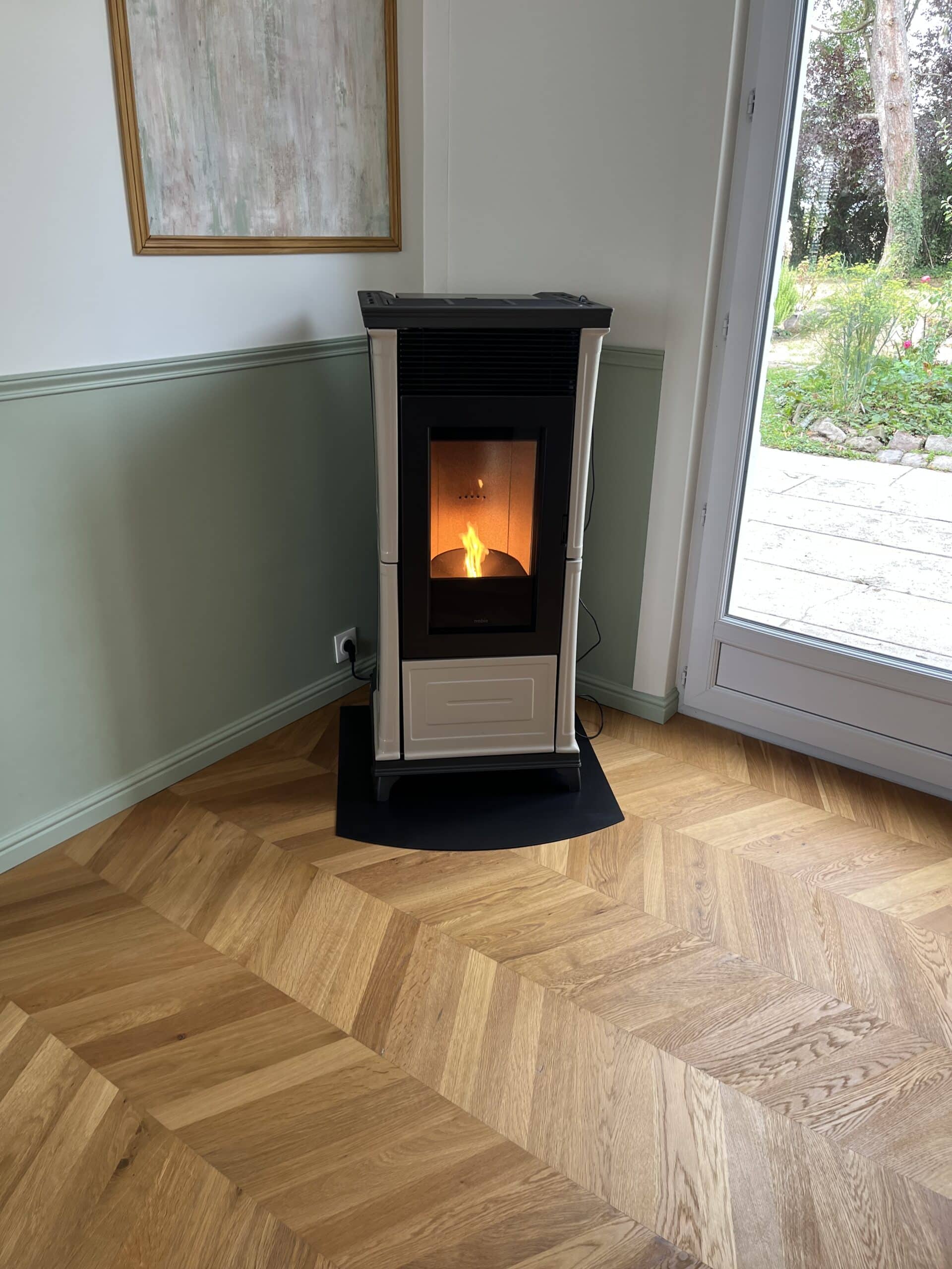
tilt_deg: -21.8
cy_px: 634
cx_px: 476
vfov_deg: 67.3
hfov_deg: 53.1
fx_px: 953
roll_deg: -1.1
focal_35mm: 26
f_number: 1.6
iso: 64
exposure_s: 1/122
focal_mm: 5.1
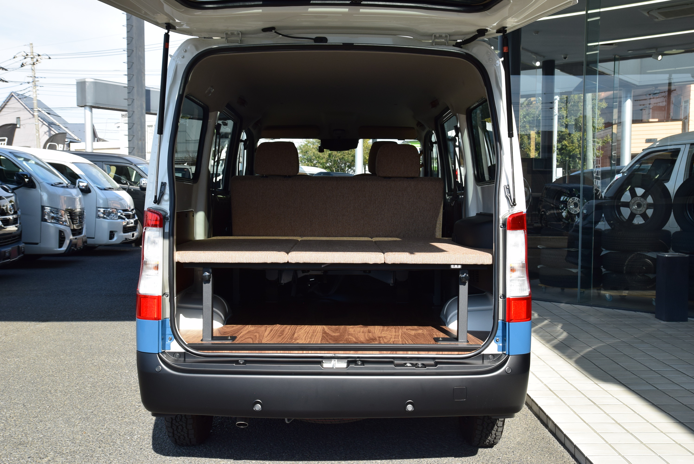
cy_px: 232
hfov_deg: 49.5
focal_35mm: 39
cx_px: 347
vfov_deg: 34.3
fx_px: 752
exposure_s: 1/400
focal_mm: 26
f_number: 11
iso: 400
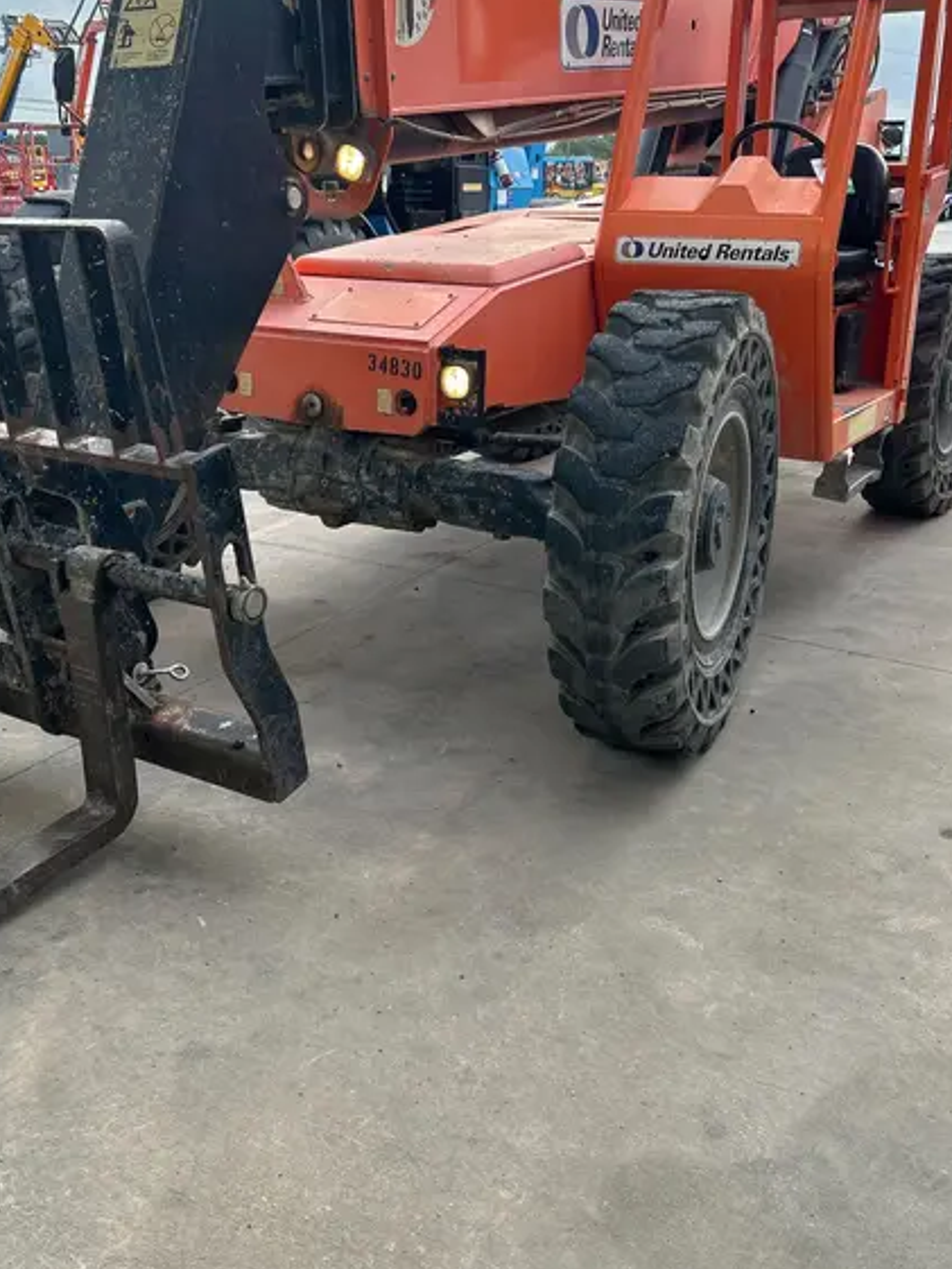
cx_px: 430
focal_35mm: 34
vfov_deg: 53.6
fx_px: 1246
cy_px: 512
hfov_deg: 41.8
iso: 50
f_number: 1.5
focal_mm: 5.7
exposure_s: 1/344
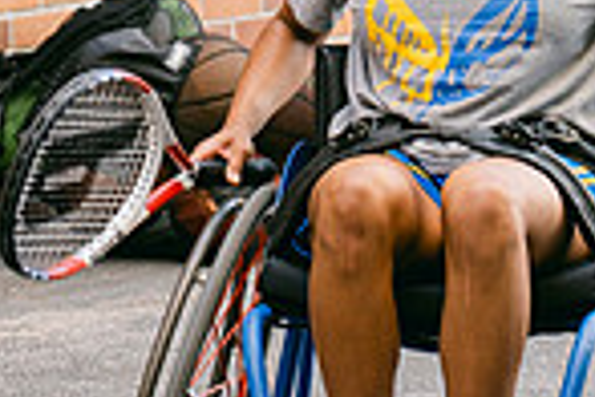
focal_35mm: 305
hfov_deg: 6.7
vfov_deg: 4.5
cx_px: -73
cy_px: 241
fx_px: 5041
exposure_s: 1/140
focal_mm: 50
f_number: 2.8
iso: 160
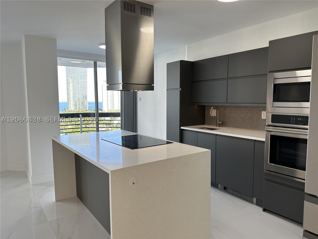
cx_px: 159
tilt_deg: -5.4
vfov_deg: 56.8
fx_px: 220
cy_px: 120
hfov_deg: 71.6
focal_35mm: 24
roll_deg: -0.5
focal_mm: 6.86
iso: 64
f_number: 1.78
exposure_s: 1/137
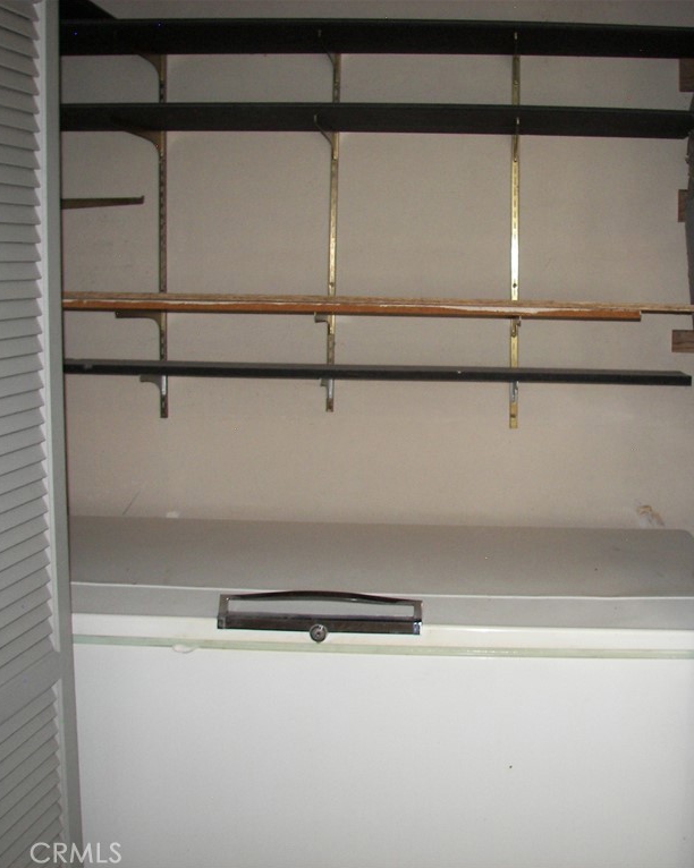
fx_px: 1208
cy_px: 434
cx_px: 458
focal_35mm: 47
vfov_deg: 39.6
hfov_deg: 31.8
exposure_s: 1/30
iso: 100
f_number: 2.8
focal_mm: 6
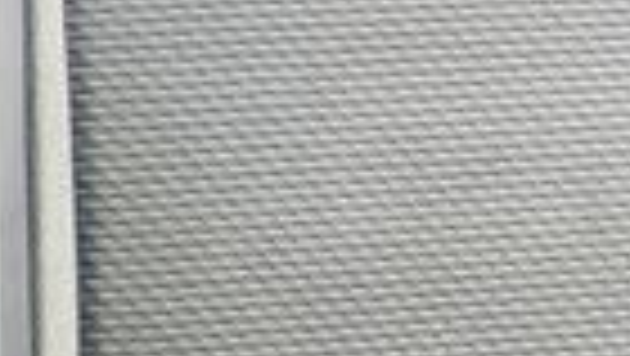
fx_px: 2608
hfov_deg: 9.2
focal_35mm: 156
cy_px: 532
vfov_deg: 7.7
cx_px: -1544
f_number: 2
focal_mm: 1.82
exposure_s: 1/50
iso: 50
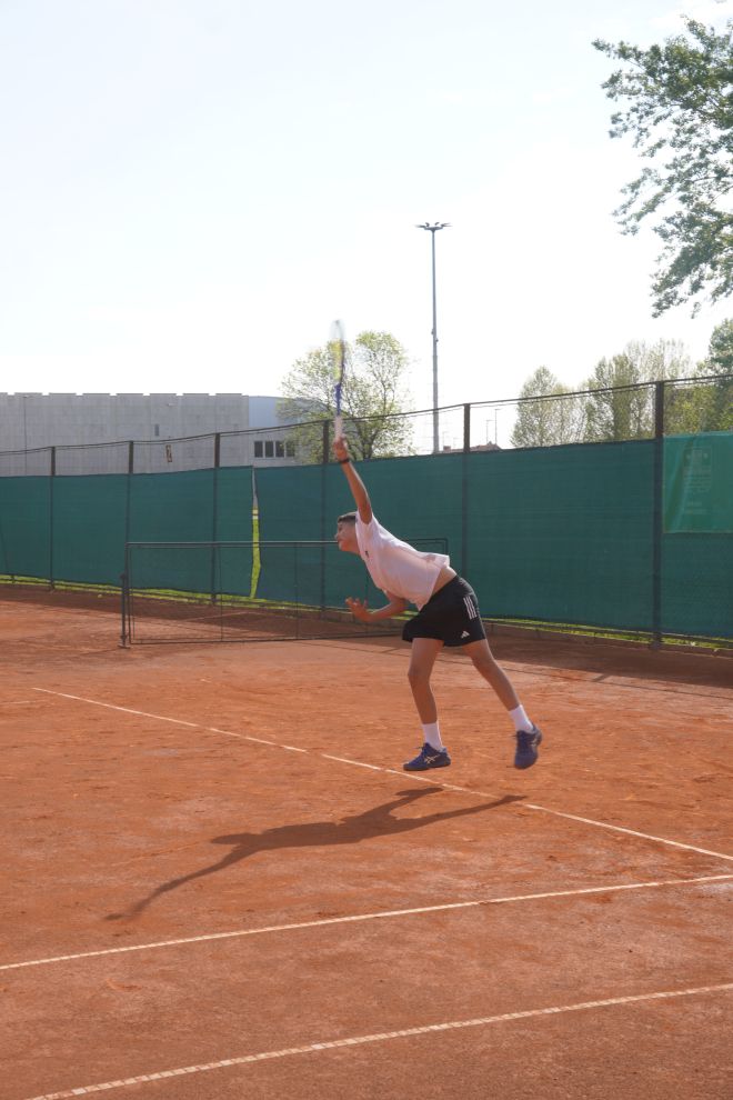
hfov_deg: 22.8
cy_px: 550
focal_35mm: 59
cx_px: 366
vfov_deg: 33.7
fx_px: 1814
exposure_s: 1/250
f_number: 8
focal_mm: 39.6
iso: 160
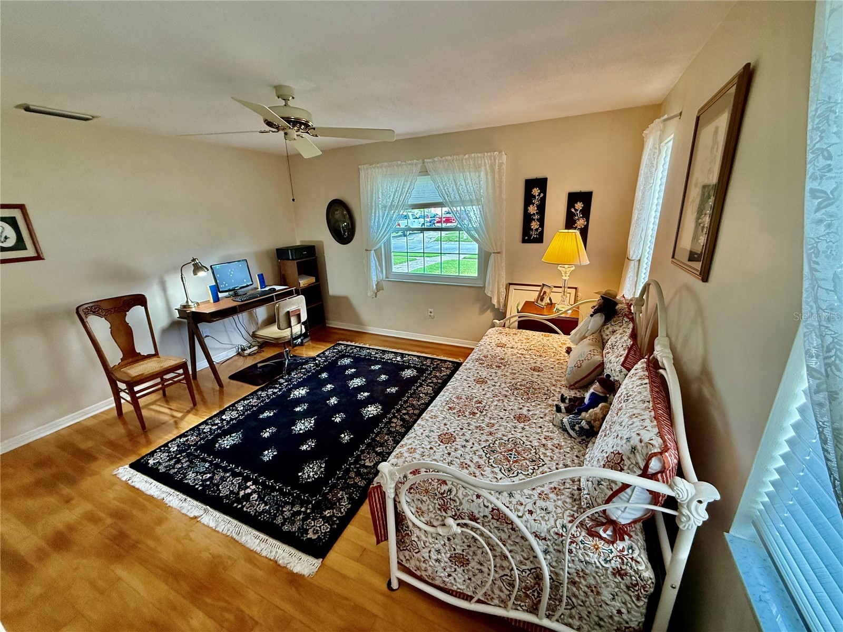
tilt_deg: -17.1
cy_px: 316
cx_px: 422
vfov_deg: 85.7
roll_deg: +1.3
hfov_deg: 102.1
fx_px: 341
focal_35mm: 14
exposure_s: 1/120
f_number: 2.2
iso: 250
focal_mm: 2.22
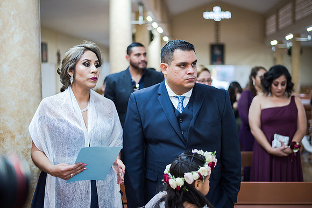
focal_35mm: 50
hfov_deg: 39.6
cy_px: 104
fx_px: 433
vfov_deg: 27.0
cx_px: 156
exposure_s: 1/160
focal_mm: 50
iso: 1600
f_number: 1.8
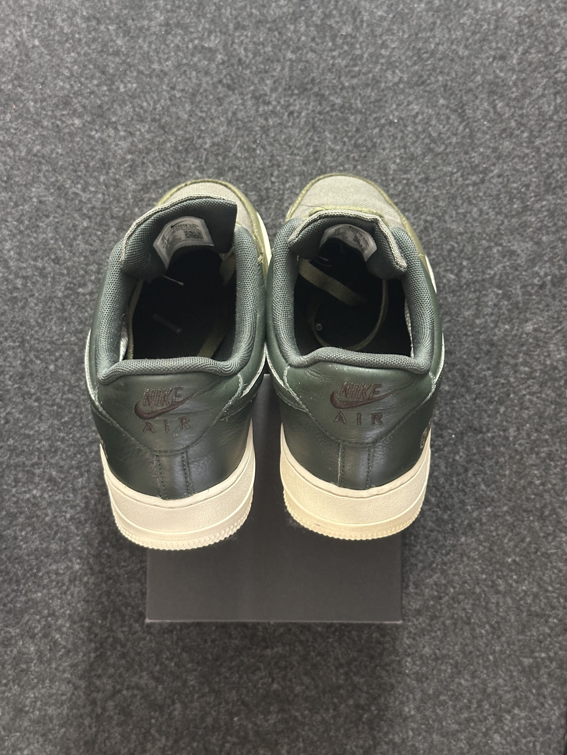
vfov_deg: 39.7
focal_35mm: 48
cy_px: 378
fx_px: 1048
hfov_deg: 30.3
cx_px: 284
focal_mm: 6.86
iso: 500
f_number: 1.78
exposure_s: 1/25
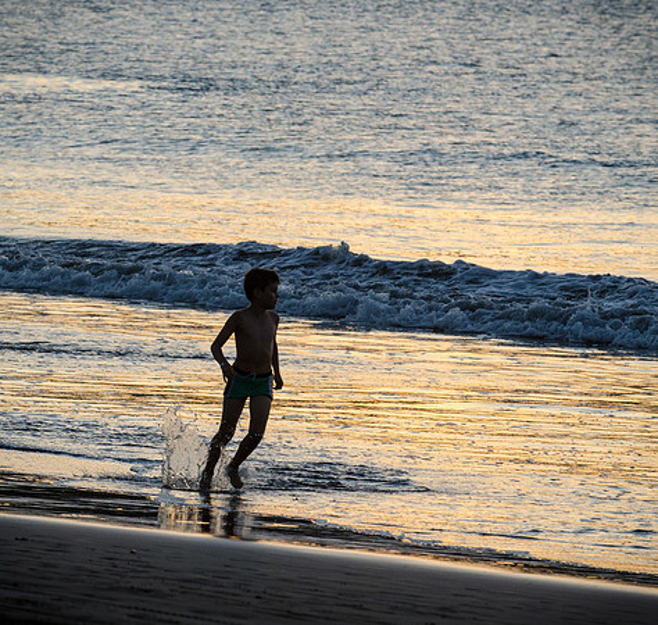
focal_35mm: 374
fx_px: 7843
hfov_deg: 4.8
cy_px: 312
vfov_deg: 4.6
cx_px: 186
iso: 800
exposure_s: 1/1000
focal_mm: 200
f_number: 8
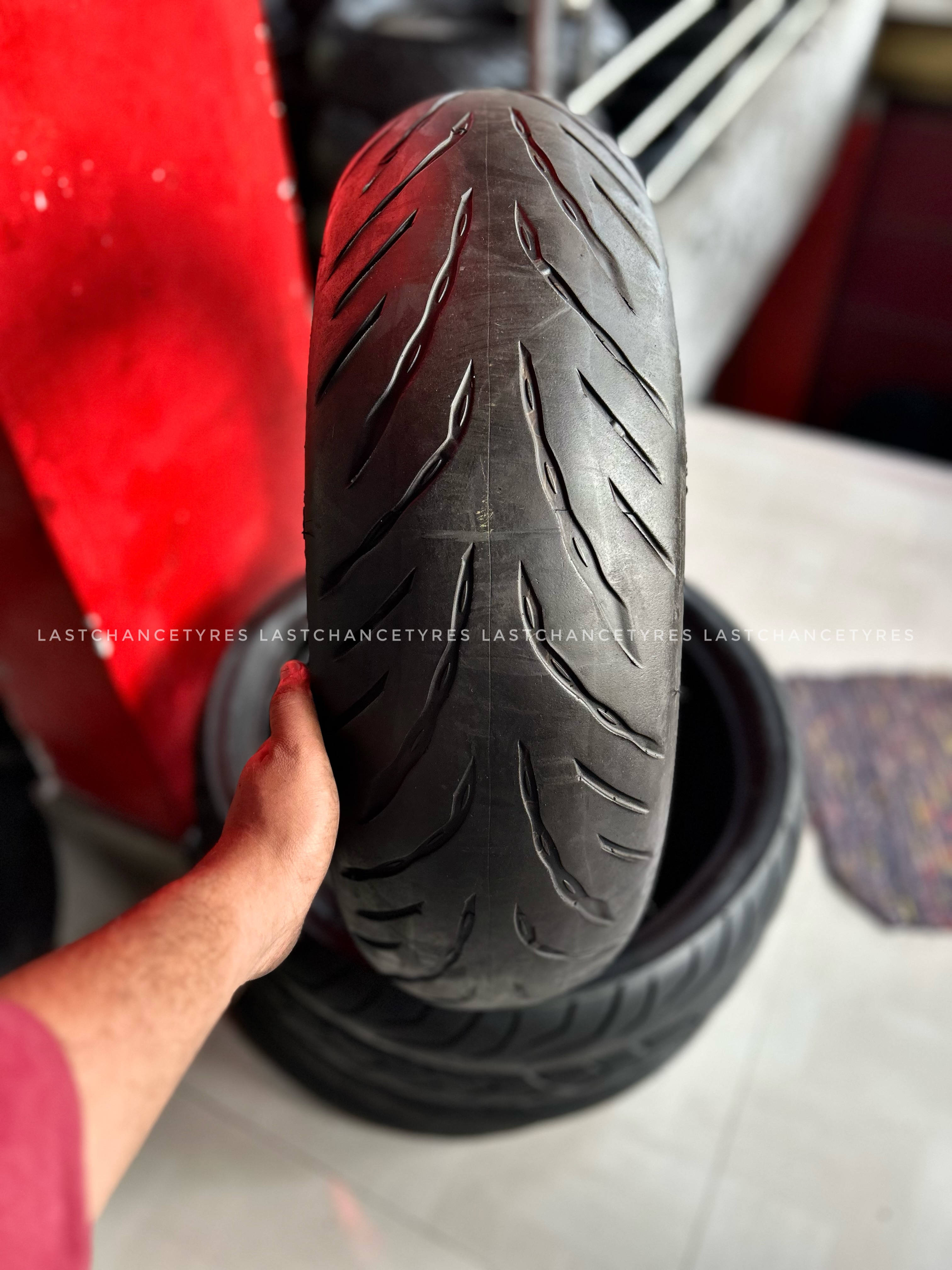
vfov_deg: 67.3
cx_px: 476
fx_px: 953
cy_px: 635
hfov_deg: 53.1
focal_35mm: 26
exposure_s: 1/71
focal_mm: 5.7
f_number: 1.5
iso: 125
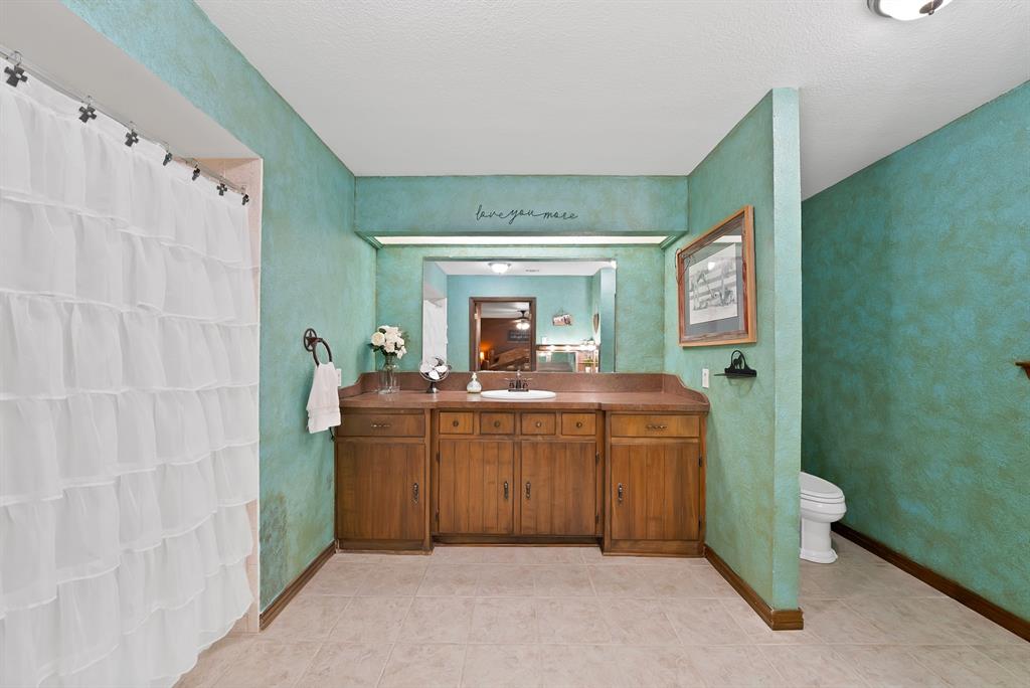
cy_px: 344
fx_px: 344
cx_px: 515
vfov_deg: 90.1
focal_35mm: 12
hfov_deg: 112.6
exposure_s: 1/3
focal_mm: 12
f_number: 9
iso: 640
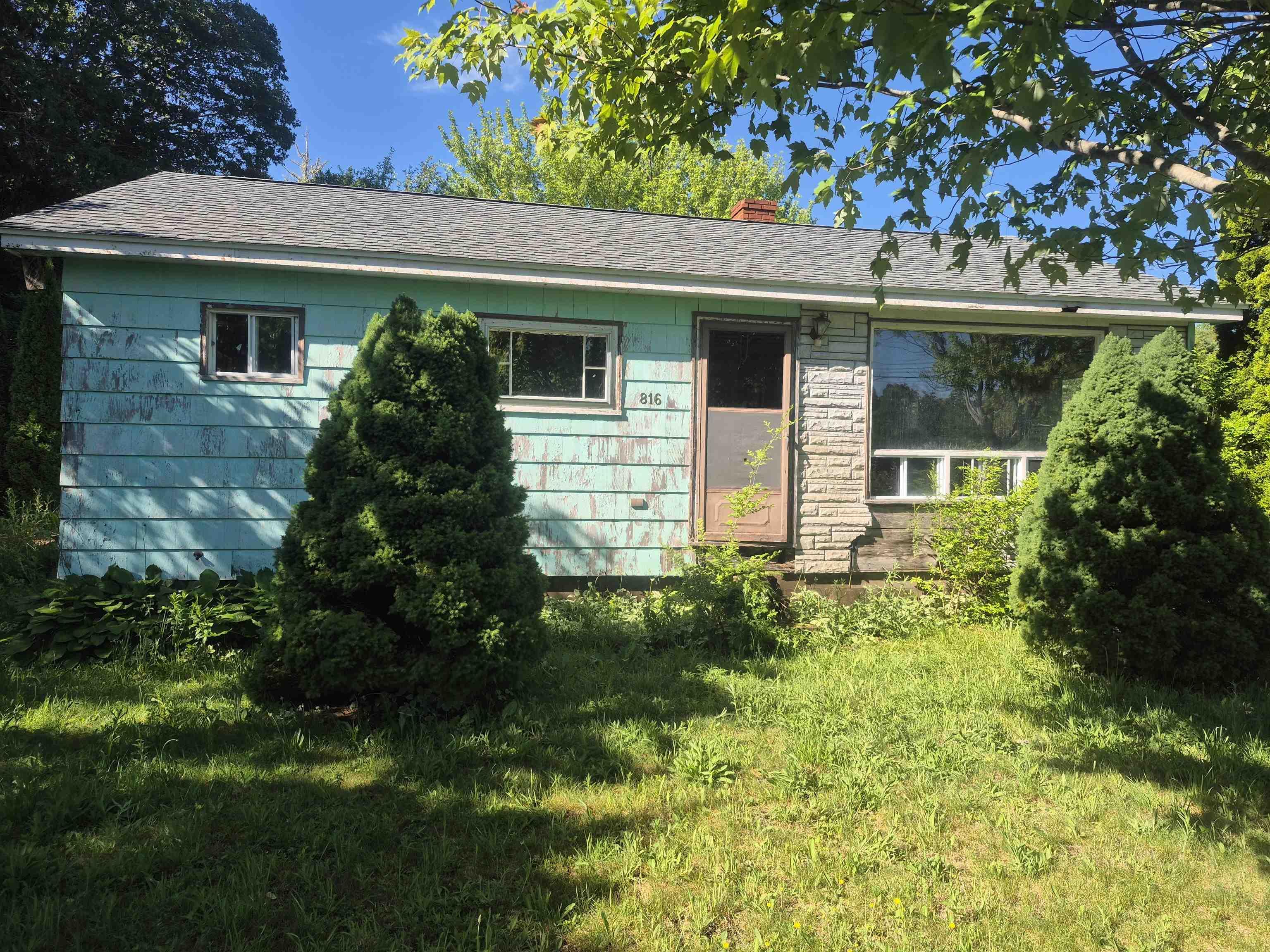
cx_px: 635
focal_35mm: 23
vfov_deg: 58.9
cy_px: 476
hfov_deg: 73.9
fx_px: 844
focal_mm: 5.4
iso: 25
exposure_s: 1/894
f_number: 1.8
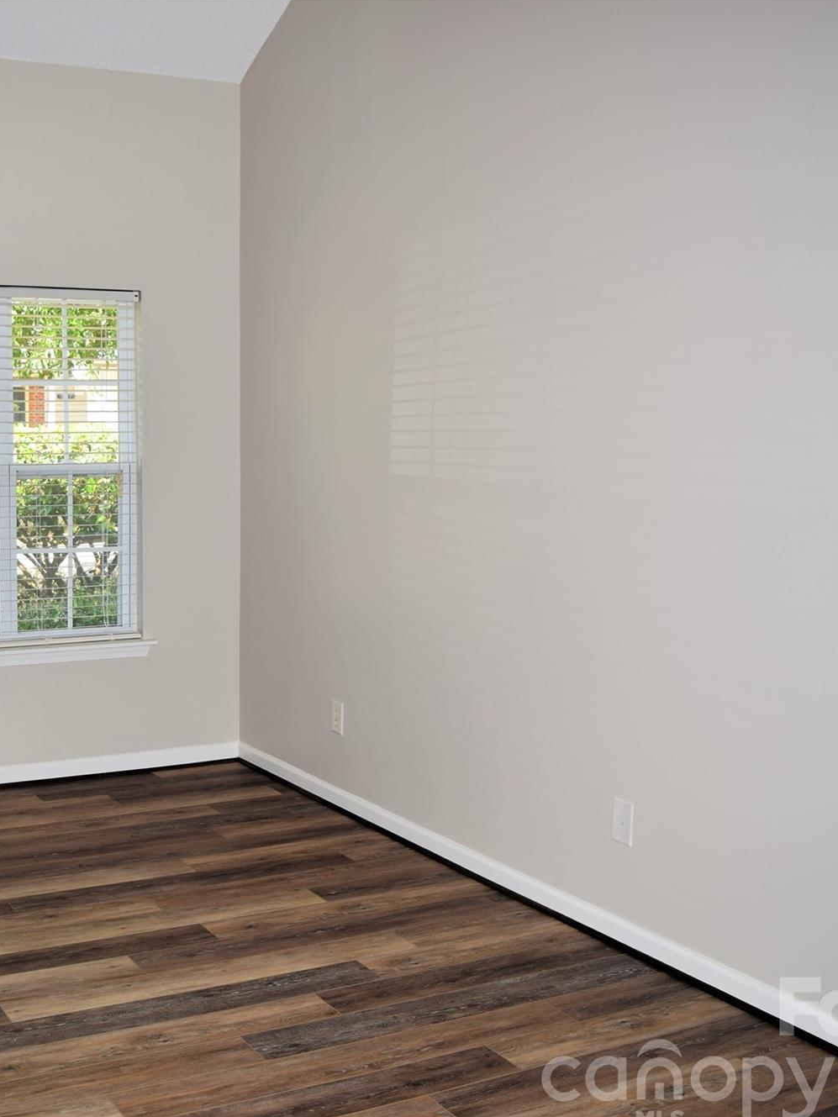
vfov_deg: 46.8
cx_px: 187
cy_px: 569
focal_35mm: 40
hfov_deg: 35.0
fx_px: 1291
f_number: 3.5
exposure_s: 1/60
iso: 100
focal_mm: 18
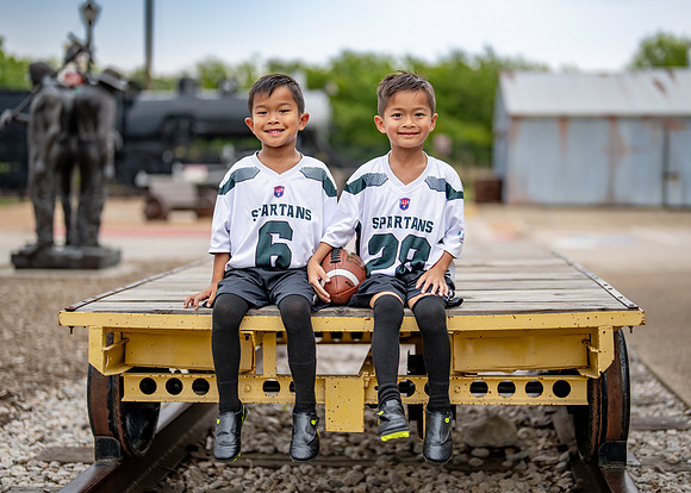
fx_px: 1104
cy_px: 241
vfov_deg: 25.2
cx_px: 370
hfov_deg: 34.8
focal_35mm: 56
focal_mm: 50
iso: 250
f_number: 1.2
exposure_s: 1/2000
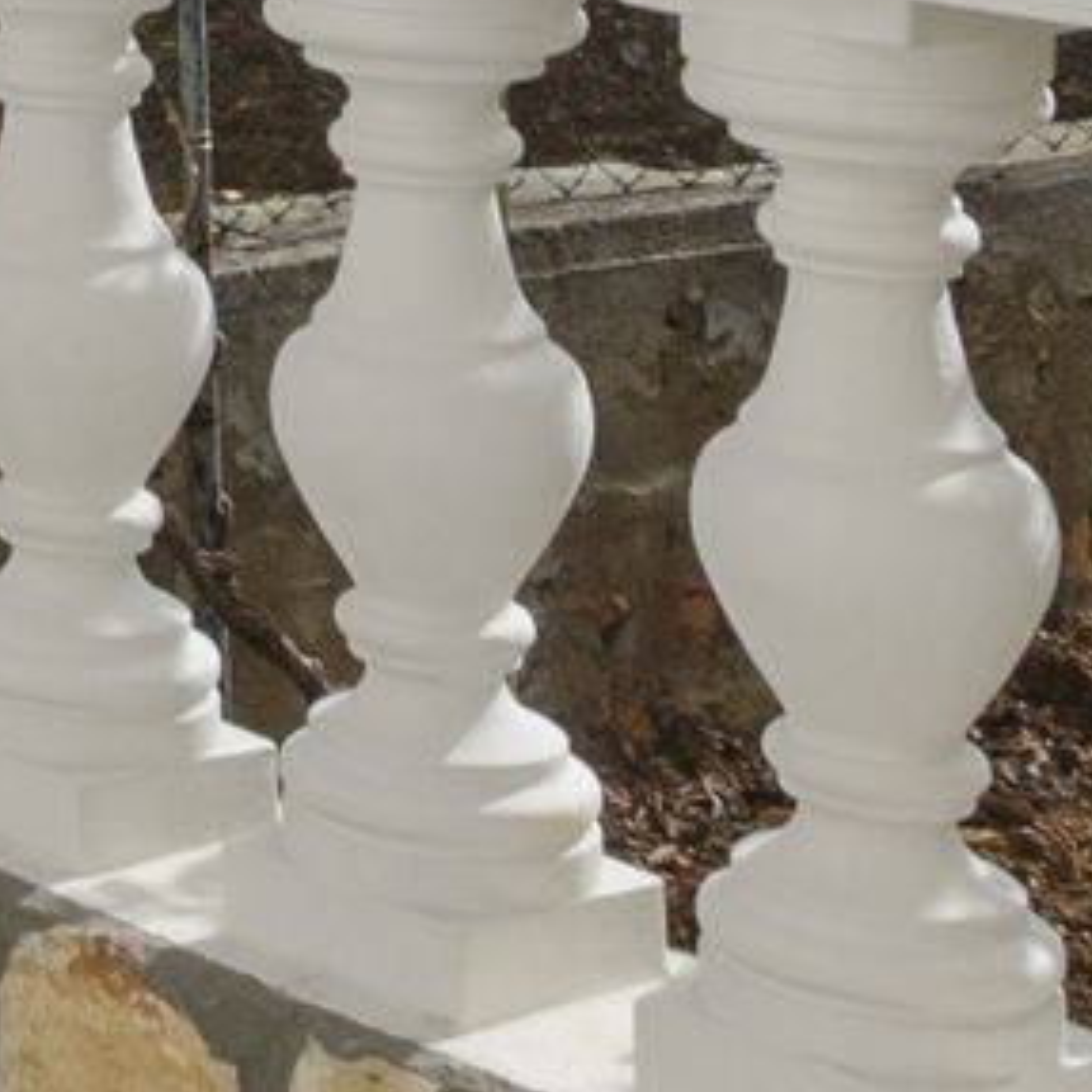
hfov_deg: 11.5
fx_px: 4426
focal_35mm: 124
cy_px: -732
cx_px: -1590
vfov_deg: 13.0
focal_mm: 10
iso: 100
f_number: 8
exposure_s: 1/400
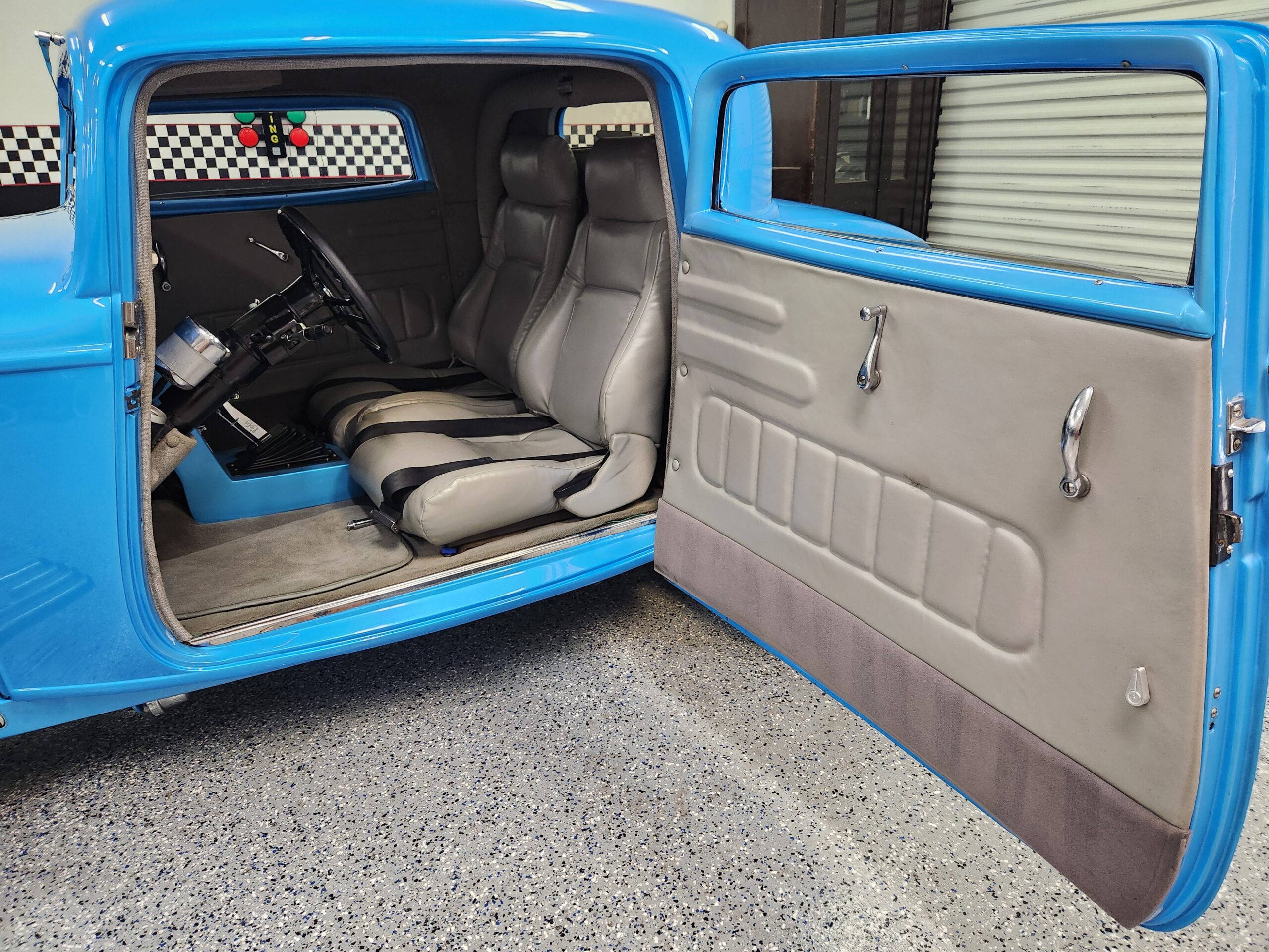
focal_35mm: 23
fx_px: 843
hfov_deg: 73.9
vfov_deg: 58.9
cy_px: 476
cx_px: 634
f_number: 1.8
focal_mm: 5.4
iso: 500
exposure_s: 1/120
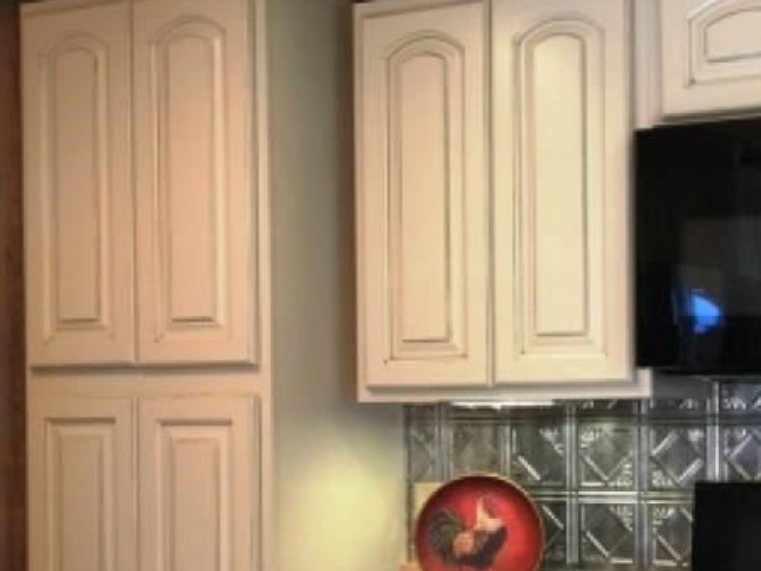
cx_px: 578
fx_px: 1452
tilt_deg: +1.3
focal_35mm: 66
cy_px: 384
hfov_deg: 28.9
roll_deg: -0.2
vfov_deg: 22.2
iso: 40
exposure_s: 1/15
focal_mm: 4.15
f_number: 2.2
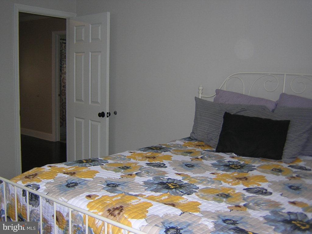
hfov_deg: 51.4
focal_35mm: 36
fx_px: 324
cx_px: 156
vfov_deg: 39.7
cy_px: 117
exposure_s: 1/60.1
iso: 118
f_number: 2.6
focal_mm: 4.7
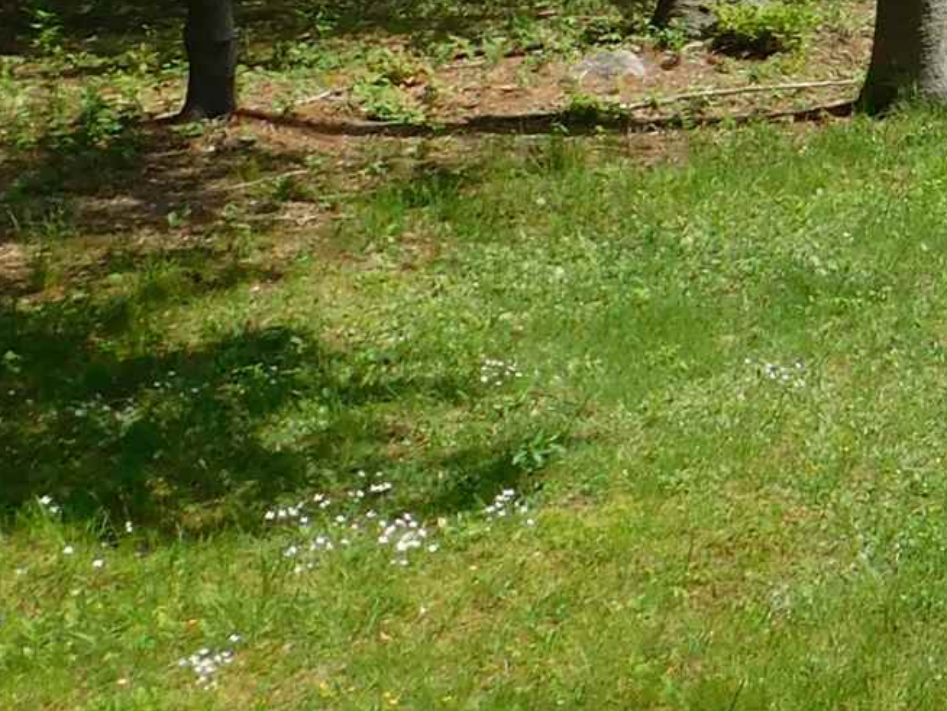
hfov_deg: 16.7
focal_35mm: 108
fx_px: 2956
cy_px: -376
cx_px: 1384
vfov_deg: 12.9
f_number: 3
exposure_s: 1/1500
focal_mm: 4
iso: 125
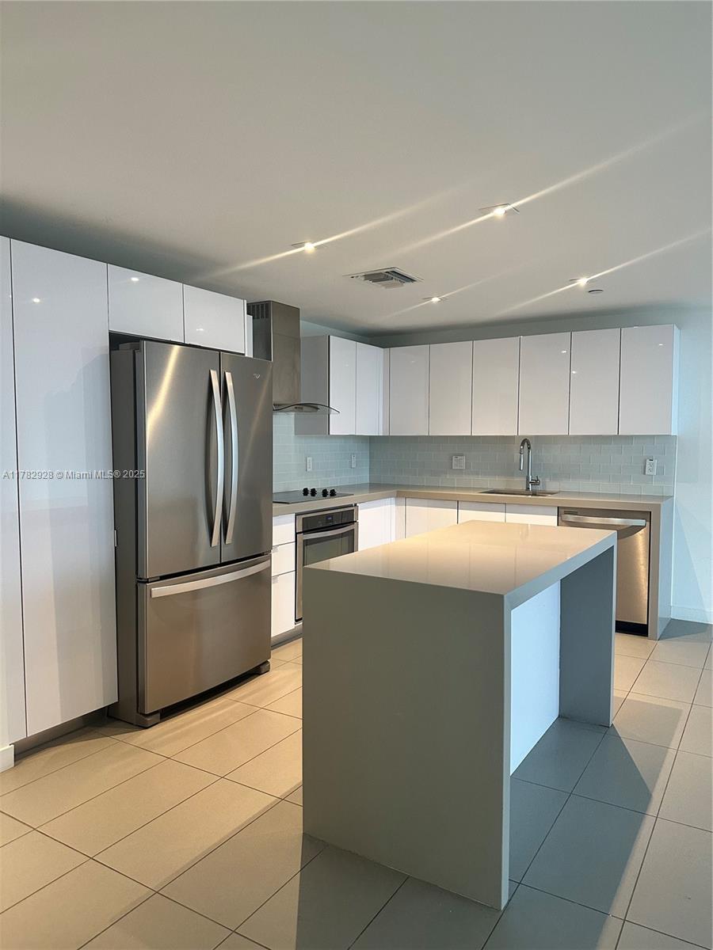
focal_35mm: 24
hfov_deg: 56.8
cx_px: 356
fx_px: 659
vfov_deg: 71.6
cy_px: 475
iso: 250
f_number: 1.78
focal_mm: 6.86
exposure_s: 1/60
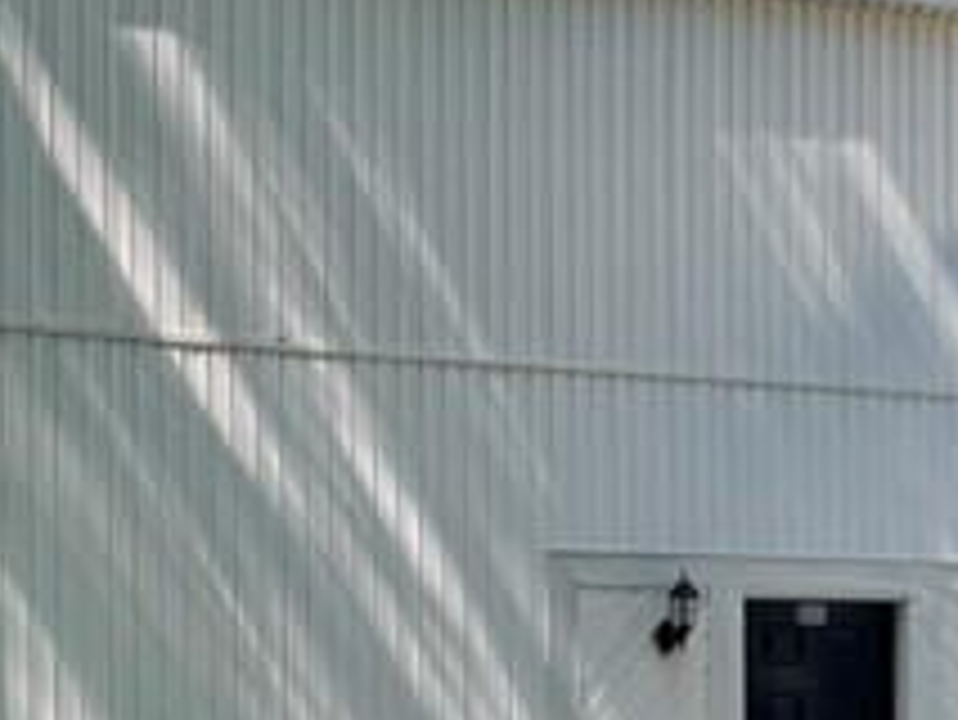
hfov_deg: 25.0
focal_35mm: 78
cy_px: 698
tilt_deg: +0.8
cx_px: 423
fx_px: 2160
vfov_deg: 18.5
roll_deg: +0.5
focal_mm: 4.2
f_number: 1.6
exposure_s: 1/633
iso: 32
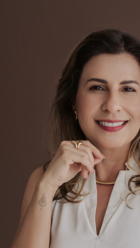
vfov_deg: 24.4
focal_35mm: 86
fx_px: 568
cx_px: 104
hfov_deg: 14.0
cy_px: 195
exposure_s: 1/400
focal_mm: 50
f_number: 4.5
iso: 160
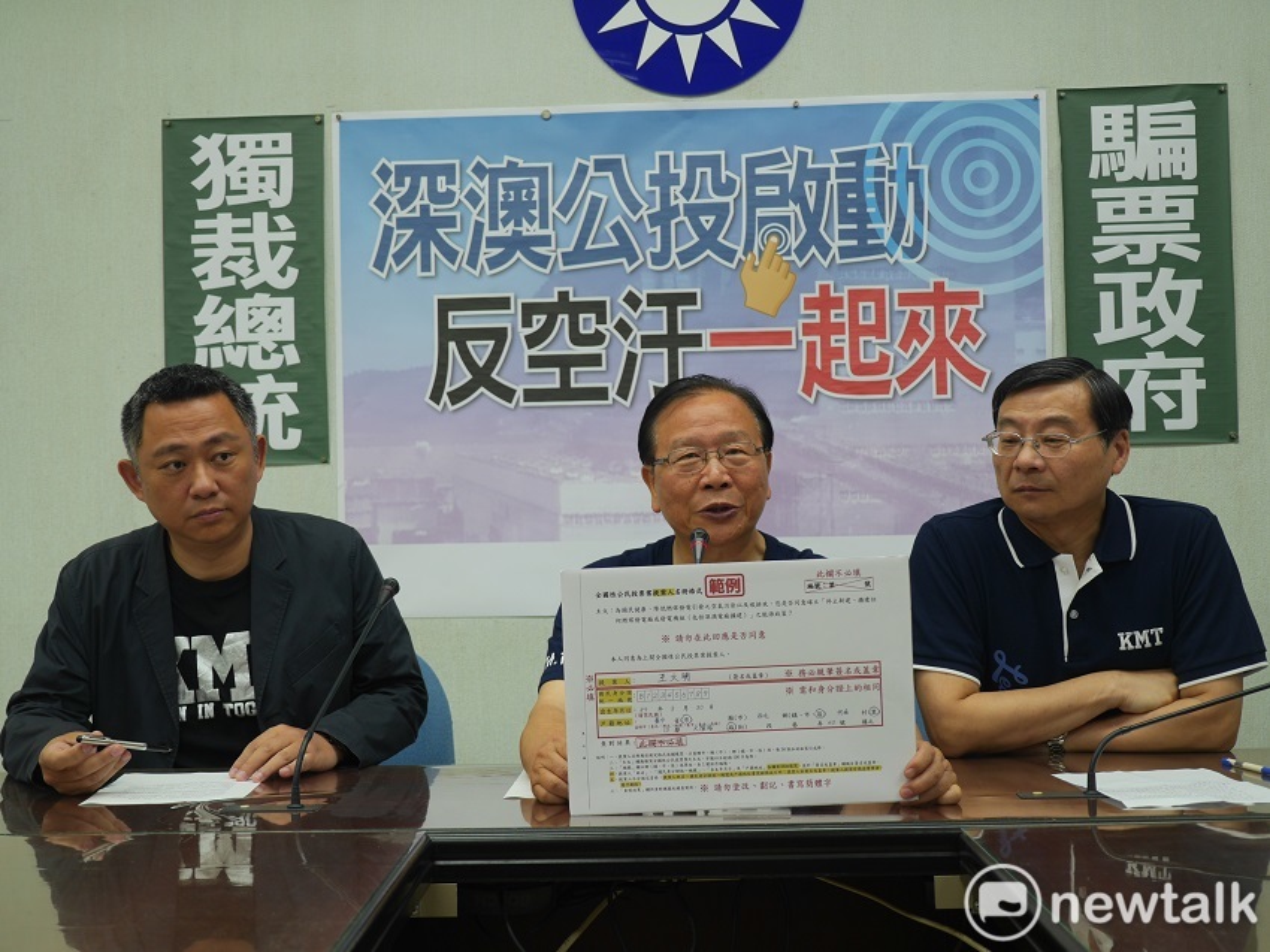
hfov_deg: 38.2
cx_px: 635
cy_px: 476
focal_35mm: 50
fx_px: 1834
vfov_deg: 29.1
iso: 200
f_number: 2.8
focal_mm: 25
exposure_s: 1/80
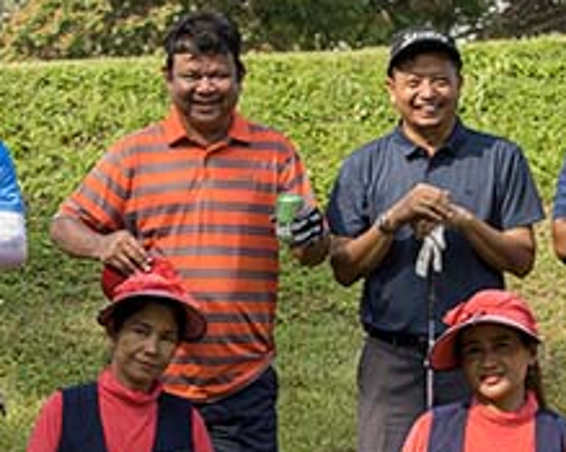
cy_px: 116
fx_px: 3031
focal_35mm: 181
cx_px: -145
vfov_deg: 8.5
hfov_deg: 10.5
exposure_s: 1/500
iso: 140
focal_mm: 44
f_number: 5
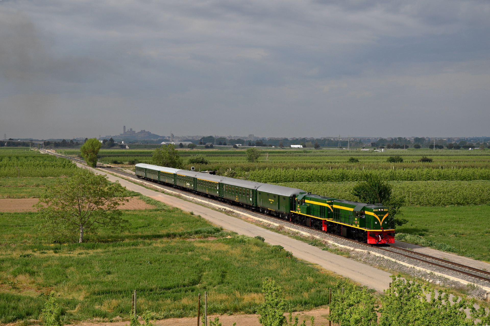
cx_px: 245
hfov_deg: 31.9
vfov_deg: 21.5
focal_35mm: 63
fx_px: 857
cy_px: 163
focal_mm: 42
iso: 100
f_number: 7.1
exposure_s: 1/640
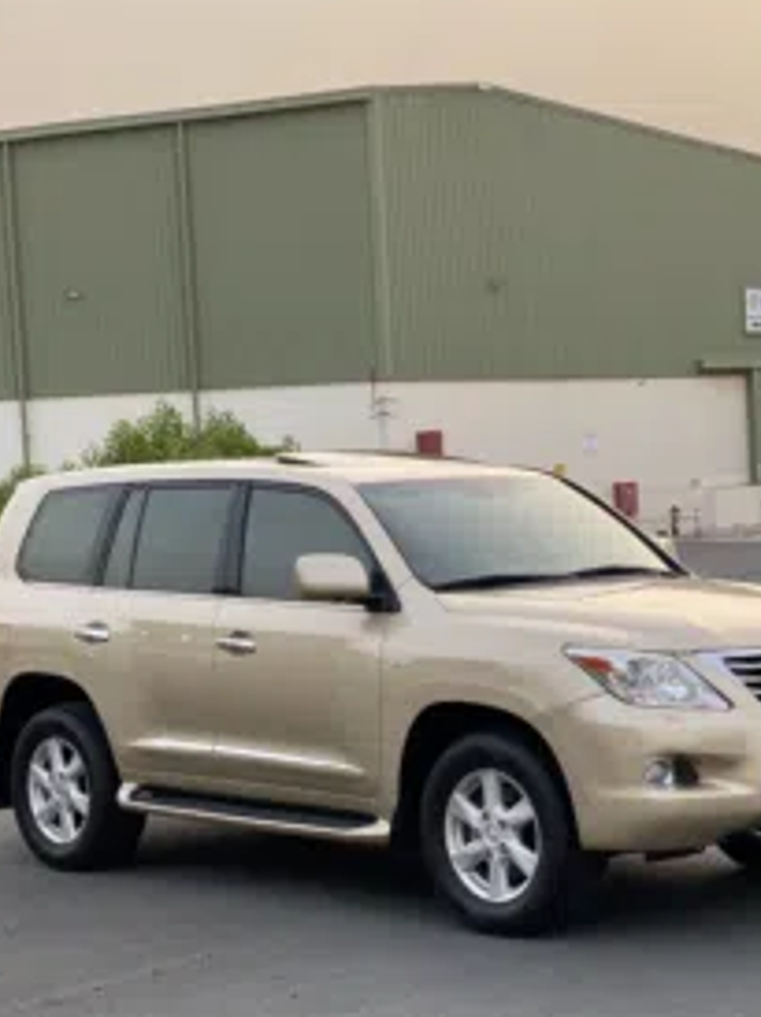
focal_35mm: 76
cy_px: 598
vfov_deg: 25.6
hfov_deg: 19.3
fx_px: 2231
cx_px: 442
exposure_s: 1/122
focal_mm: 6
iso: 64
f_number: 2
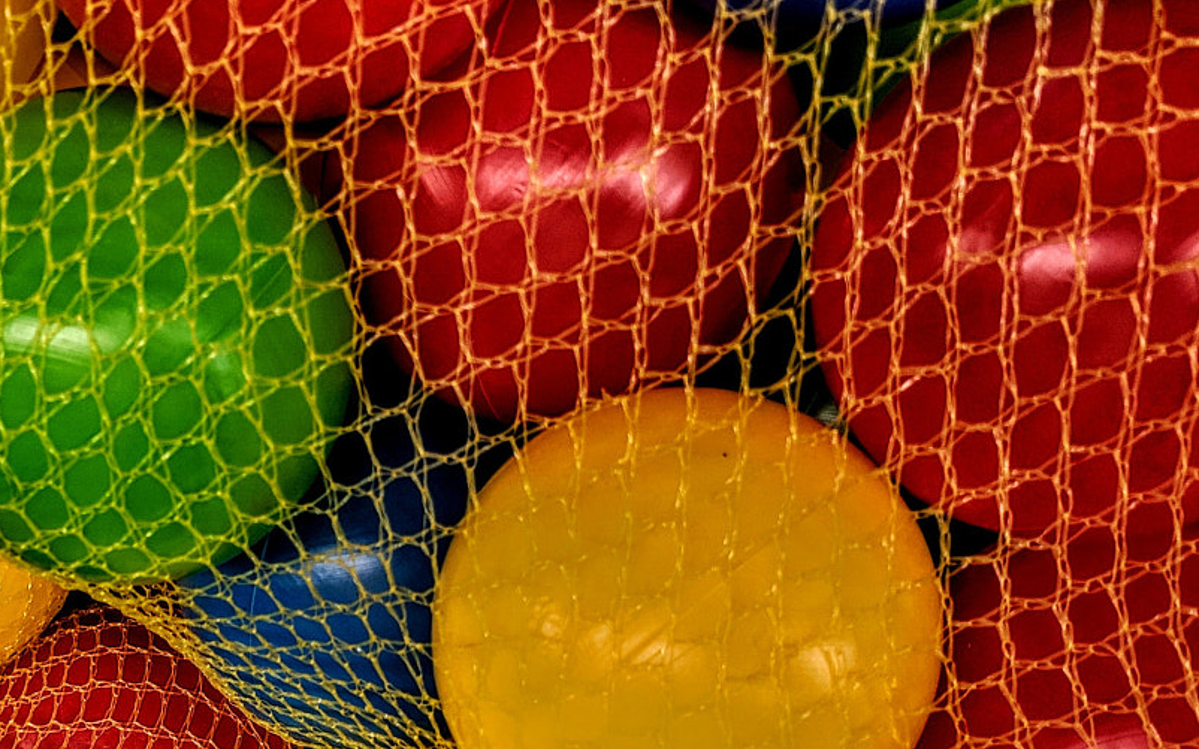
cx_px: 184
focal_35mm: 55
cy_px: 786
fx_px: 1797
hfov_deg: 35.3
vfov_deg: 22.4
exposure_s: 1/165
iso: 50
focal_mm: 4.67
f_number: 2
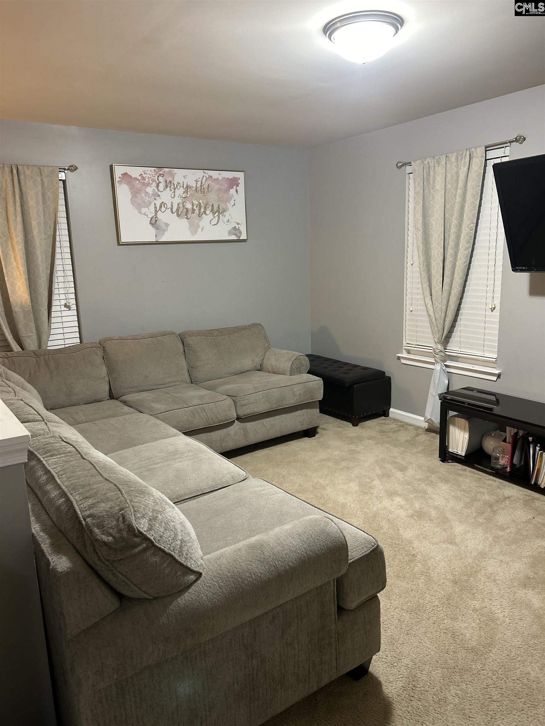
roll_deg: +2.1
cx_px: 272
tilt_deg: -11.2
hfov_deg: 53.1
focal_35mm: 26
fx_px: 546
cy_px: 363
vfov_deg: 67.3
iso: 250
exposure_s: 1/60
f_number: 1.5
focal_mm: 5.7
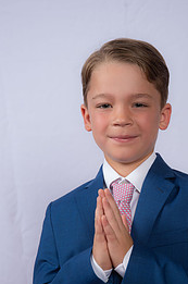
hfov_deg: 11.9
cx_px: 154
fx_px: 897
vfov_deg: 17.9
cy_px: 213
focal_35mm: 114
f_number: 8
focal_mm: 66
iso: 250
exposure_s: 1/160
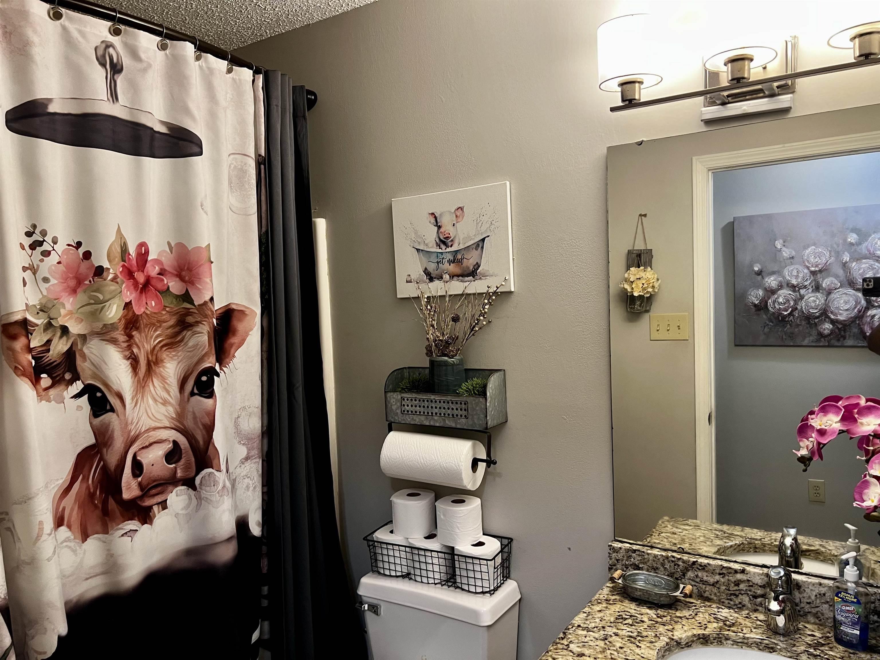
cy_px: 330
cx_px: 440
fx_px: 661
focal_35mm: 26
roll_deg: +1.7
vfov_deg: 53.1
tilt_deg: -4.4
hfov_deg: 67.3
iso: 100
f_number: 1.5
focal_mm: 5.7
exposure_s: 1/60
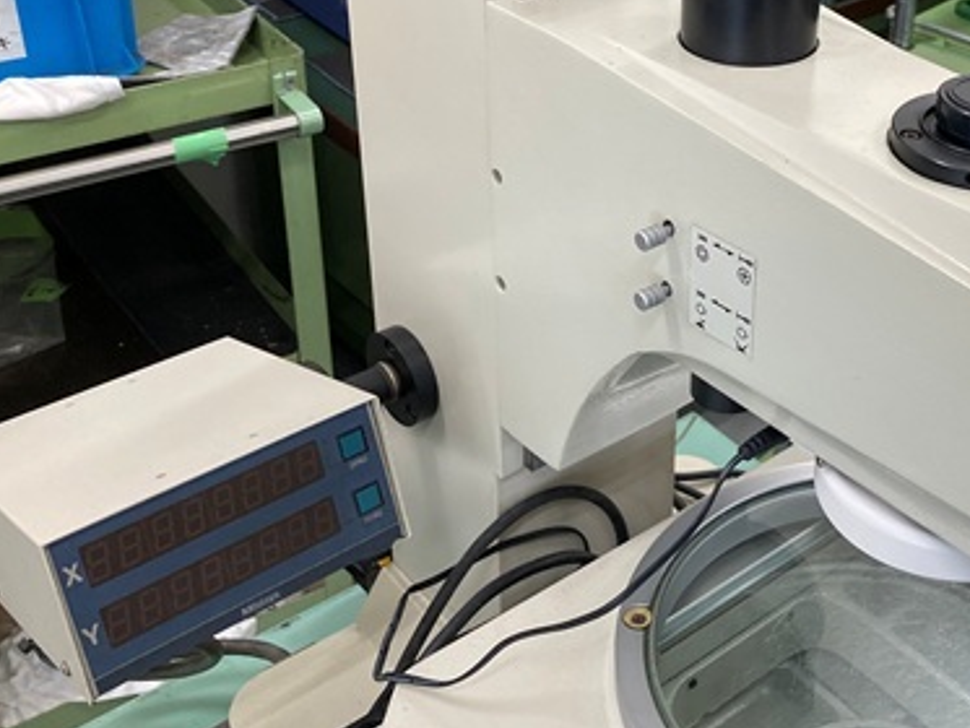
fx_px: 1345
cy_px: 172
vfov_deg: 29.7
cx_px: 728
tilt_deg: -28.1
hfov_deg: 38.6
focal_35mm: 48
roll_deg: -4.8
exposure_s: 1/60
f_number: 1.8
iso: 80
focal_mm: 3.99
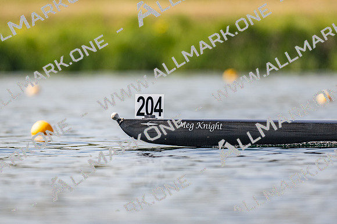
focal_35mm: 900
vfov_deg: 1.5
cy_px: 112
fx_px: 8420
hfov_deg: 2.3
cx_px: 168
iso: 125
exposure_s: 1/2500
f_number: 4
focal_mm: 600
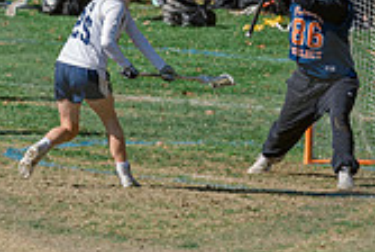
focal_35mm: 693
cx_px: 166
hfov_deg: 3.0
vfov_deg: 2.0
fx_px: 7232
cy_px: -78
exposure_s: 1/1600
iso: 250
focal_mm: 200
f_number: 5
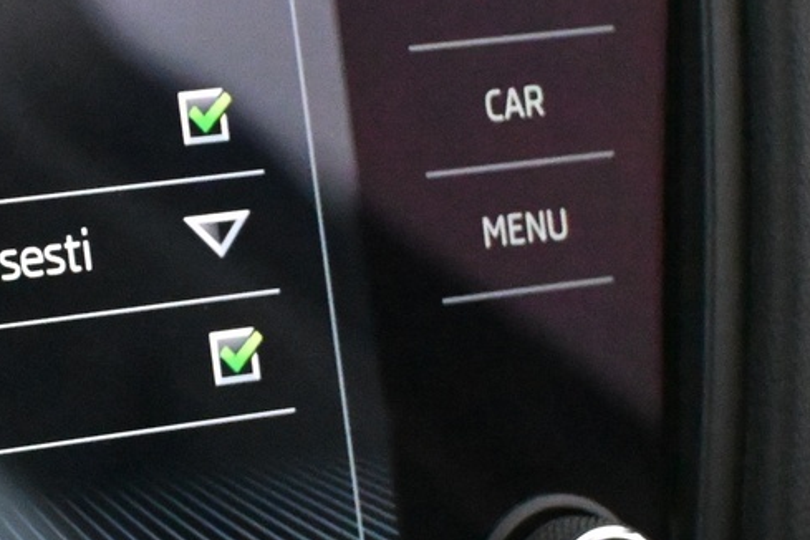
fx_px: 4027
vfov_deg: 7.7
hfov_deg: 11.0
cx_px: -417
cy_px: 348
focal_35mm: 179
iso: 11400
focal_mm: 36
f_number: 5.3
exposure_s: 1/60
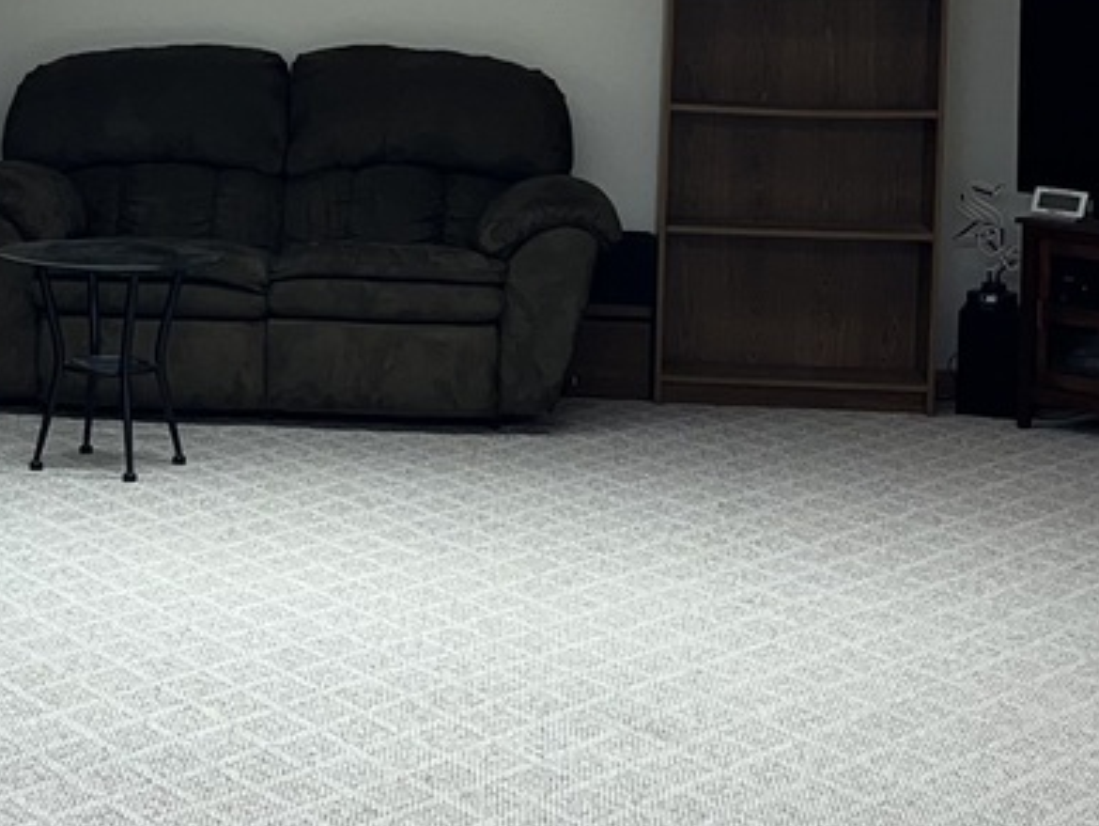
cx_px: 228
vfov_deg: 15.2
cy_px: 54
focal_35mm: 96
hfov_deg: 20.2
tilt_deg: -3.6
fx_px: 3050
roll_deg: -0.9
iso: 50
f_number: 1.6
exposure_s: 1/17
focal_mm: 5.1
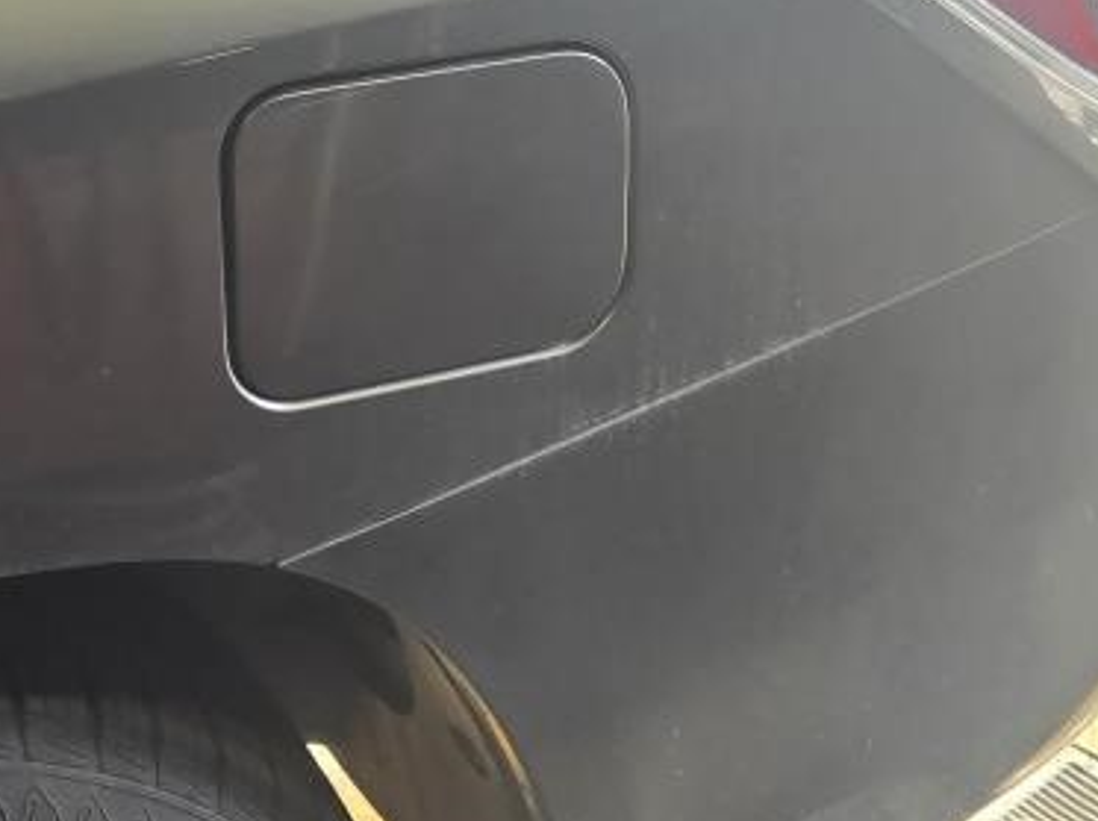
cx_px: -165
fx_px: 2503
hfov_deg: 23.0
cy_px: -203
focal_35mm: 79
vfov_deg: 17.6
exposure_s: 1/180
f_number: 1.7
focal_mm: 6.3
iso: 80
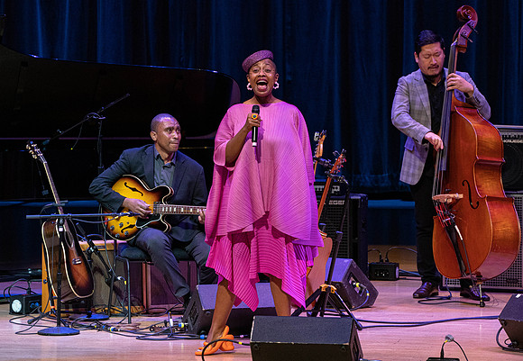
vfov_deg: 4.2
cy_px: 185
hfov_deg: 6.0
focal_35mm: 337
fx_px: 4952
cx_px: 229
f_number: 9
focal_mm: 303
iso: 4000
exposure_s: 1/320
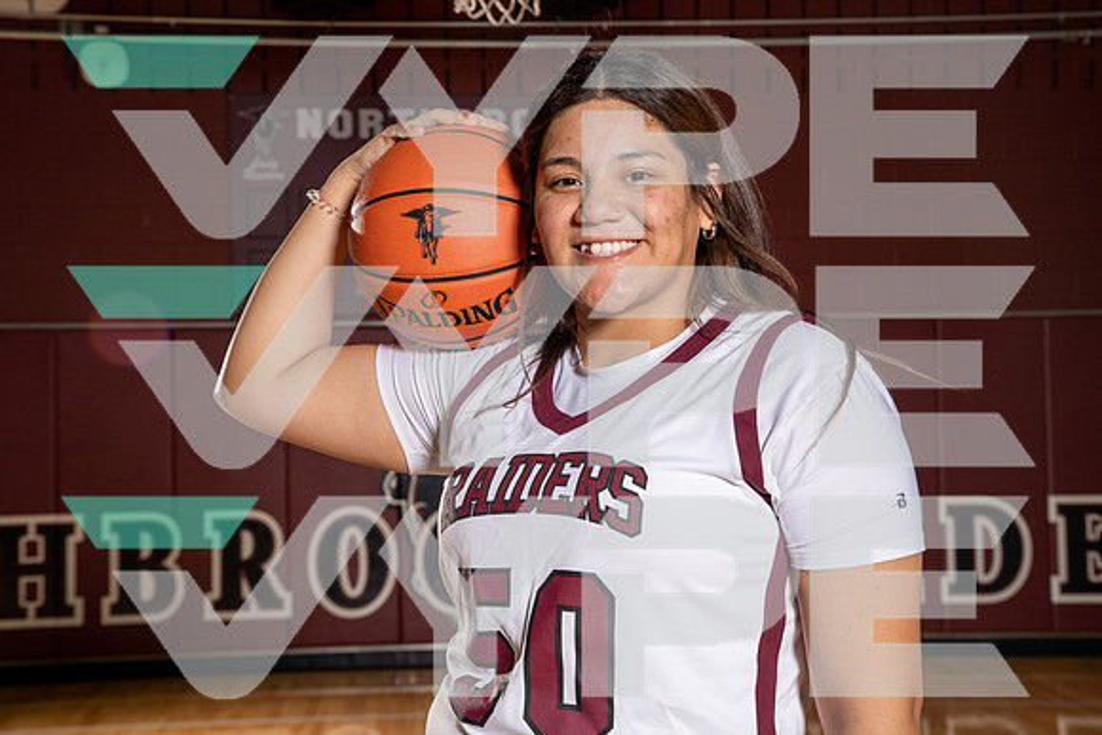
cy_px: 368
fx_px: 1837
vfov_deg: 22.6
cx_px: 551
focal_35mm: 60
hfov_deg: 33.4
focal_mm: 60
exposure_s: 1/250
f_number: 8
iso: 500
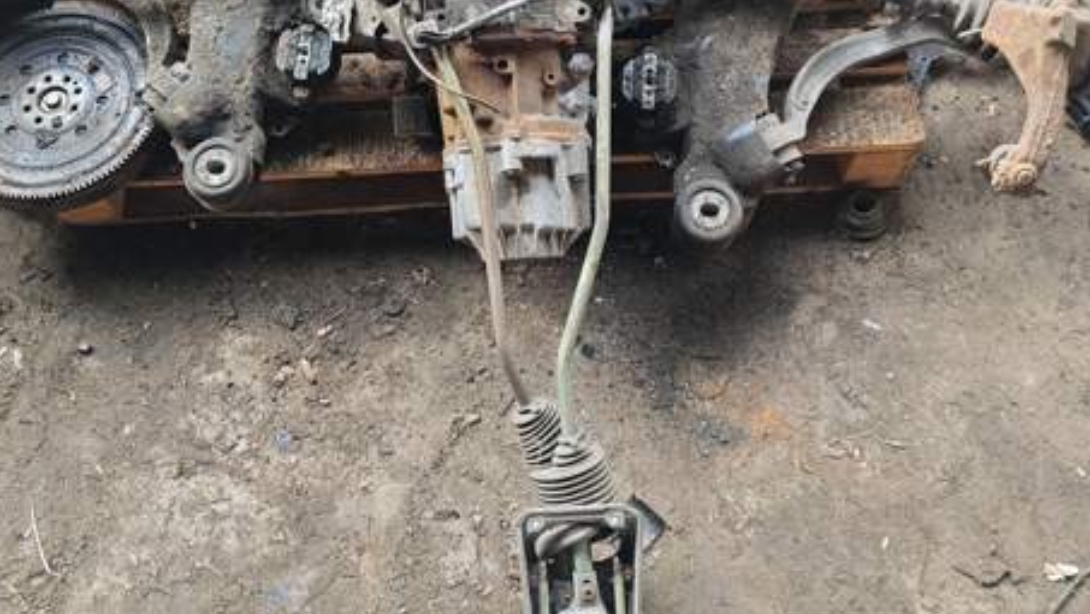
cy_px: 152
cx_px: 558
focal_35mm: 40
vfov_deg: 29.2
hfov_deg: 50.5
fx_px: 1156
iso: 50
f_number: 1.59
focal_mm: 4.94
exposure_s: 1/50
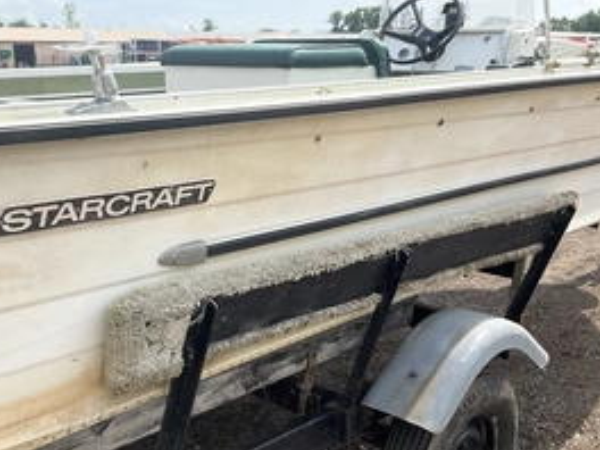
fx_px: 763
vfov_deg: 32.7
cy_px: 282
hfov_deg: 42.9
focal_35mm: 44
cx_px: 273
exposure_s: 1/962
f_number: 1.8
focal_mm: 3
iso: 25
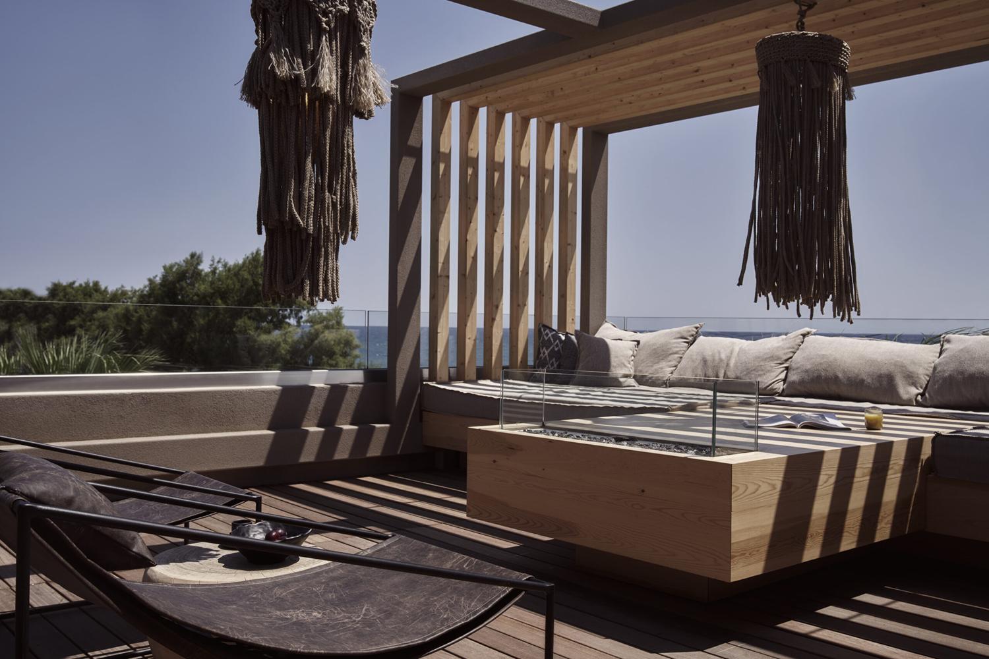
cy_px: 330
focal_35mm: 34
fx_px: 934
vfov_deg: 38.9
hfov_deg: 55.8
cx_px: 494
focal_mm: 34
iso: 200
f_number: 8
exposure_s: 1/320
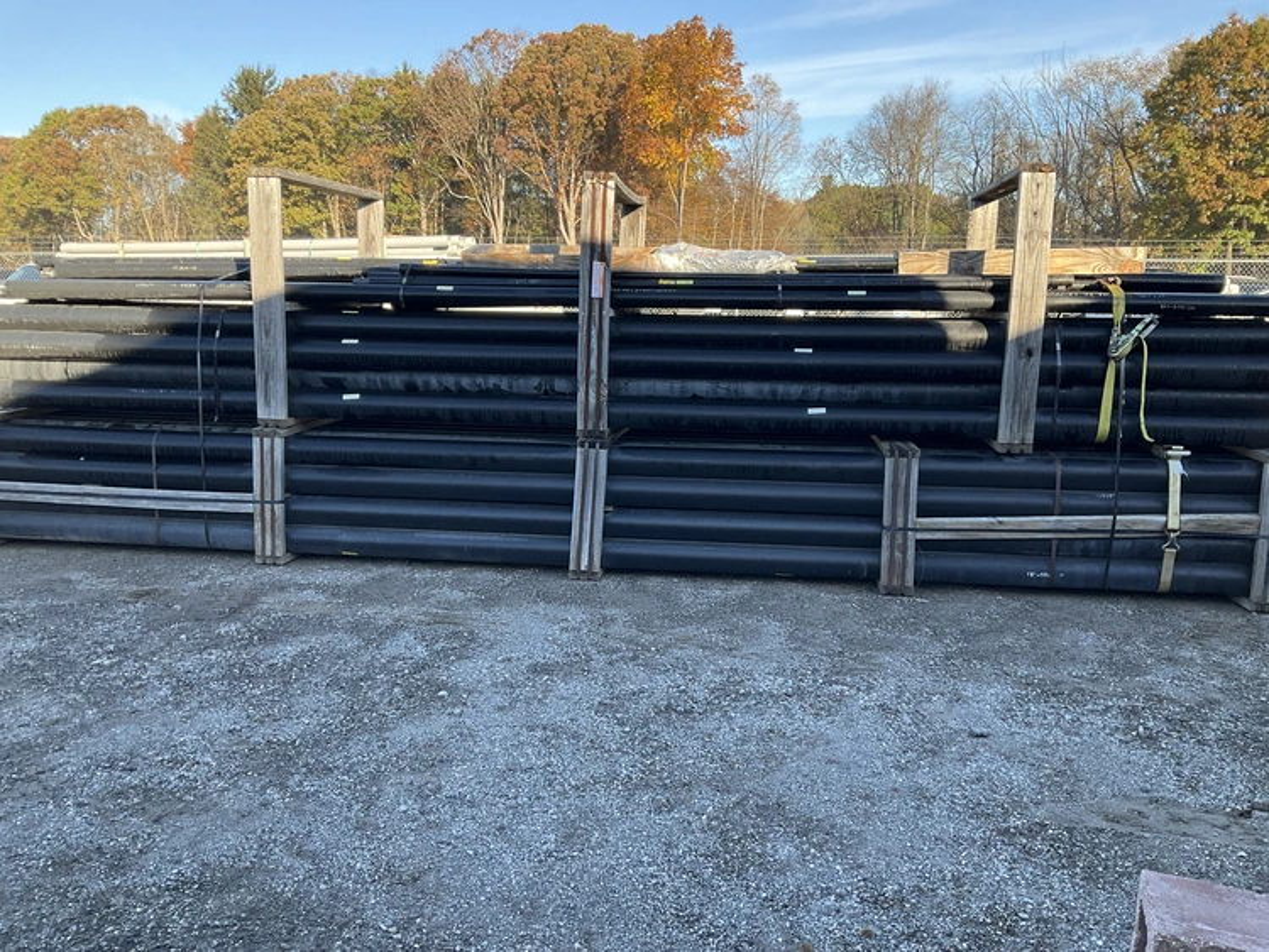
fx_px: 1063
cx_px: 634
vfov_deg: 48.3
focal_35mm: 29
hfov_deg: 61.6
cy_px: 476
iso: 25
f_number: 1.8
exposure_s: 1/241
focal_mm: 3
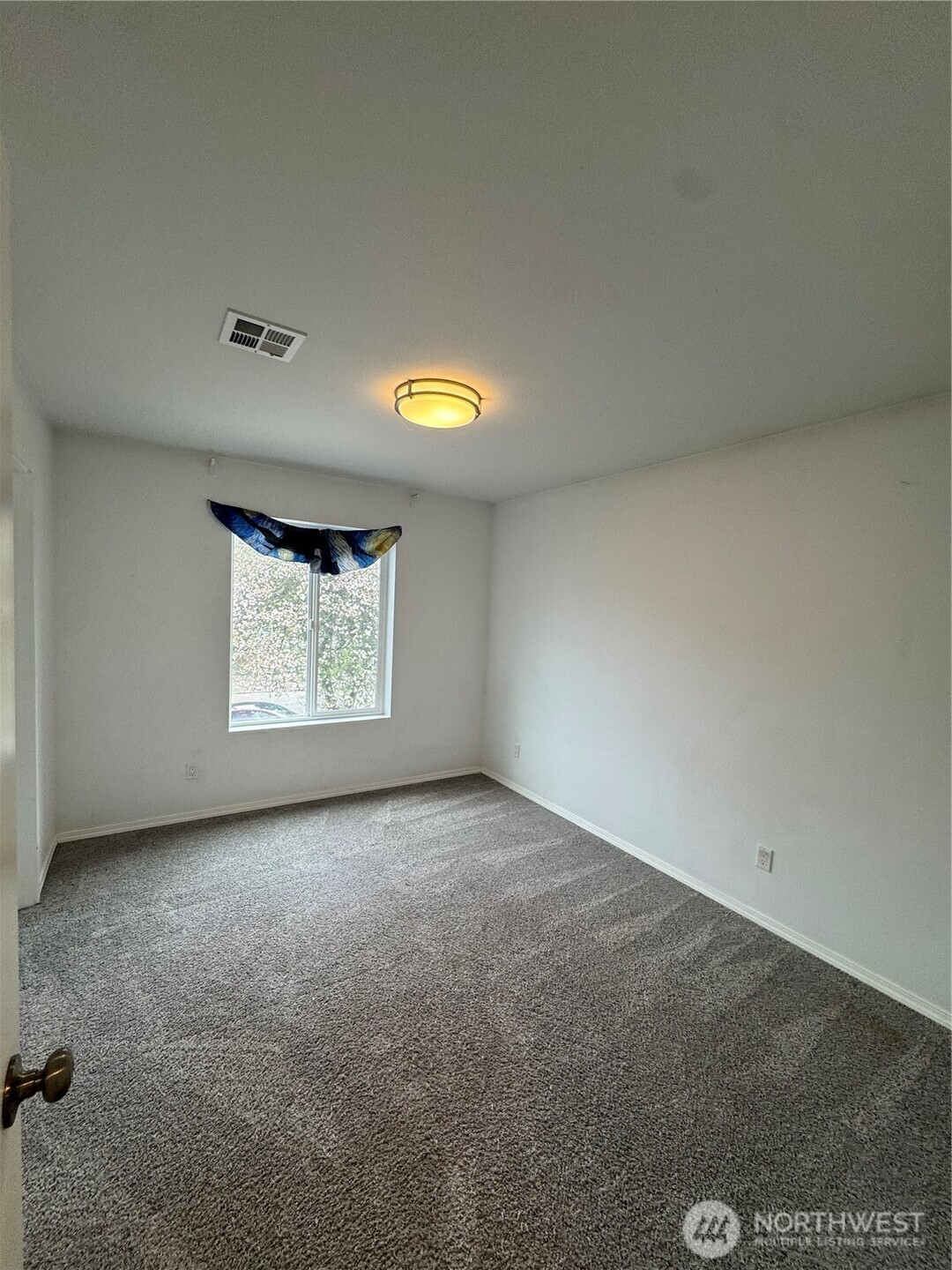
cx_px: 476
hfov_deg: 85.7
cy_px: 635
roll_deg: -1.0
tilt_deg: -2.9
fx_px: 513
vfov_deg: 102.1
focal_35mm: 14
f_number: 2.2
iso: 100
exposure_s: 1/120
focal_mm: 2.22
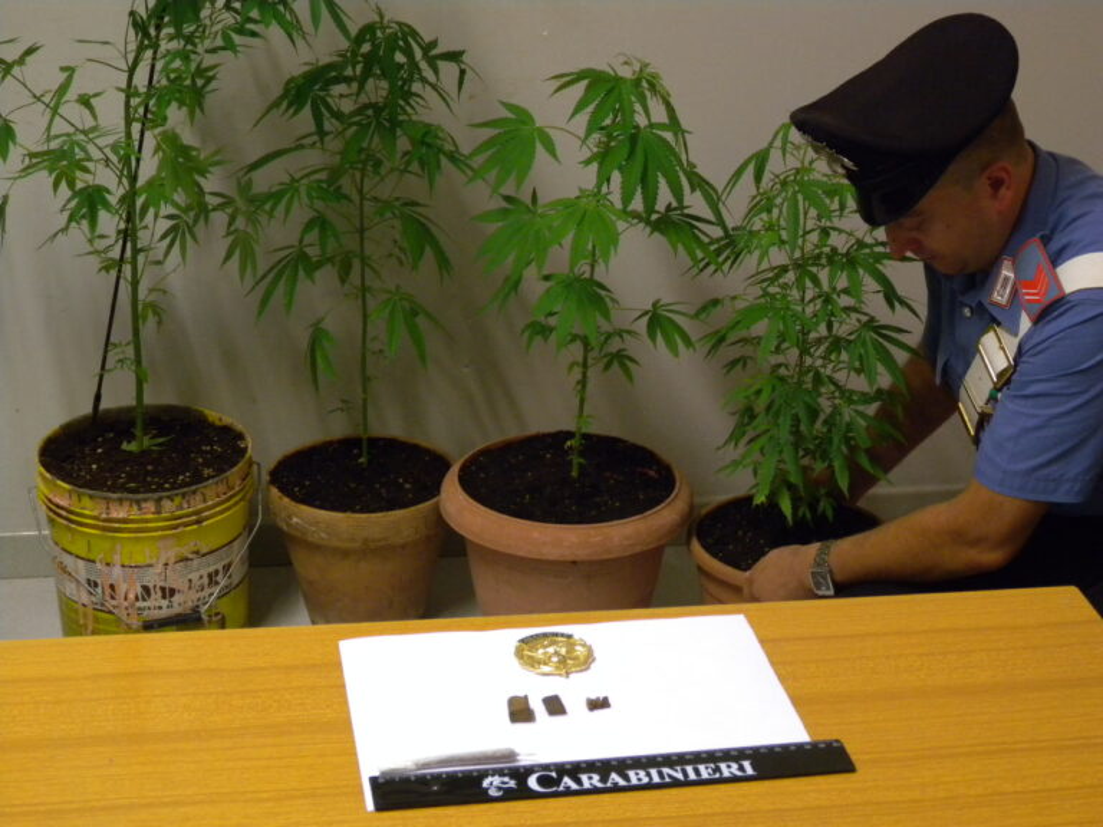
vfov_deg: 23.3
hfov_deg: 30.7
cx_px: 552
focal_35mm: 63
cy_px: 414
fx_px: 2007
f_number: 4.1
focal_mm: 13.6
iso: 400
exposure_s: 1/12
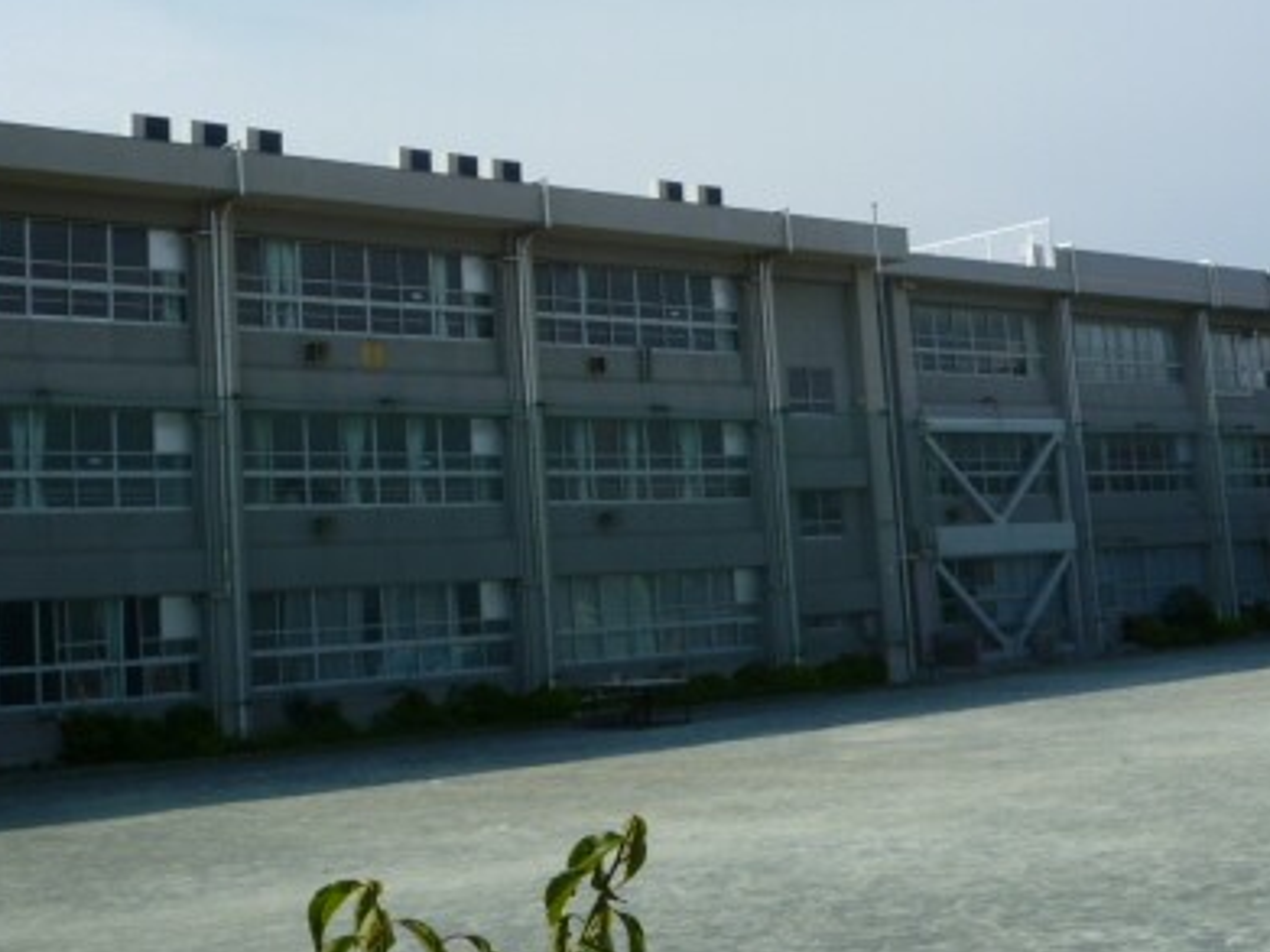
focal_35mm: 59
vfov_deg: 24.5
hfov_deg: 32.7
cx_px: 581
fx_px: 2164
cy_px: 237
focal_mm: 6.3
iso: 80
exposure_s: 1/400
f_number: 5.6
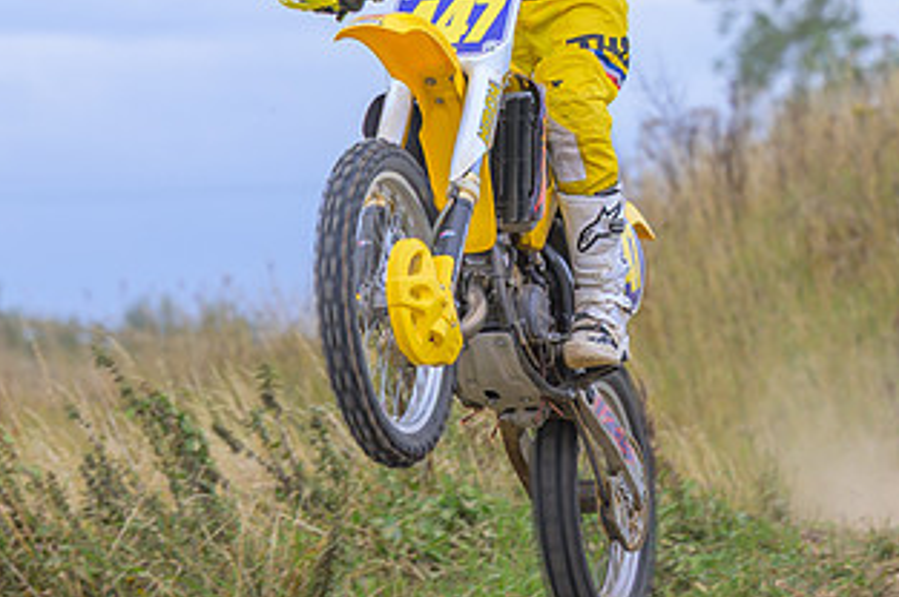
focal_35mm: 425
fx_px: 10602
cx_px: 302
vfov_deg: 3.2
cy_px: 243
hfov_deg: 4.9
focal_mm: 115
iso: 64
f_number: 3.5
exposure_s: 1/400
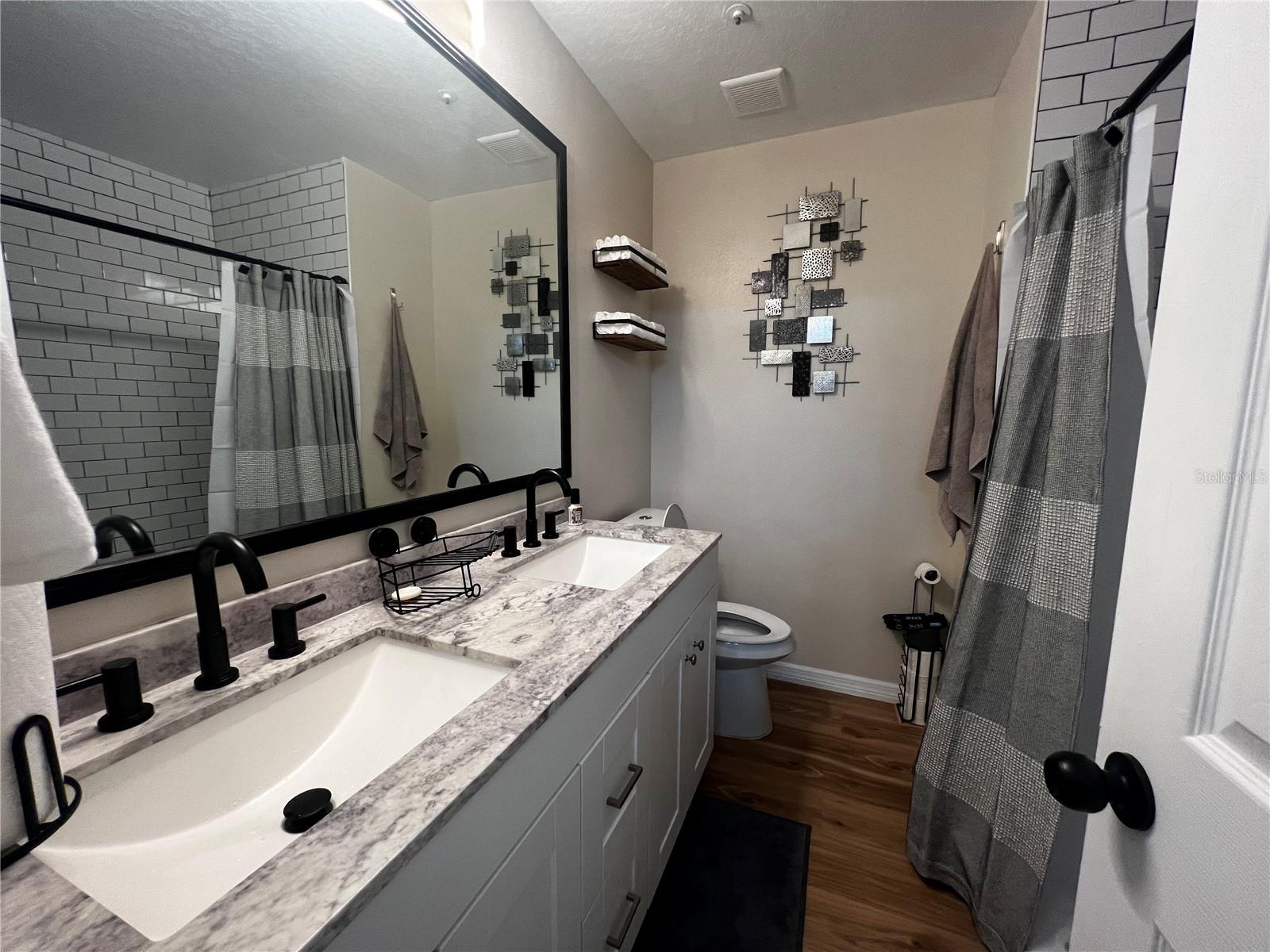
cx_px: 635
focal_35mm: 13
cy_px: 476
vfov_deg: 89.9
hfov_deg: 106.2
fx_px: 477
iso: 160
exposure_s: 1/60
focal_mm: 1.57
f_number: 1.8
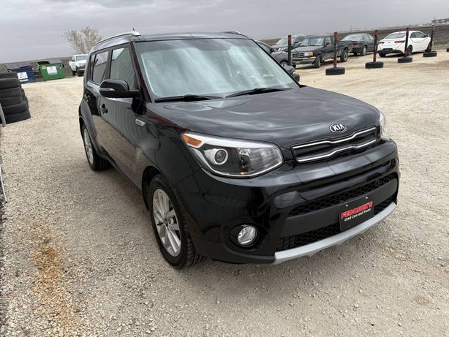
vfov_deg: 54.9
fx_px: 324
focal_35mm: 25
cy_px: 163
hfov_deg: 69.4
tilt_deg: -16.1
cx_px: 224
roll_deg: +3.9
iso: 80
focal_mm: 6.76
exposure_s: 1/1174
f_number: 1.78
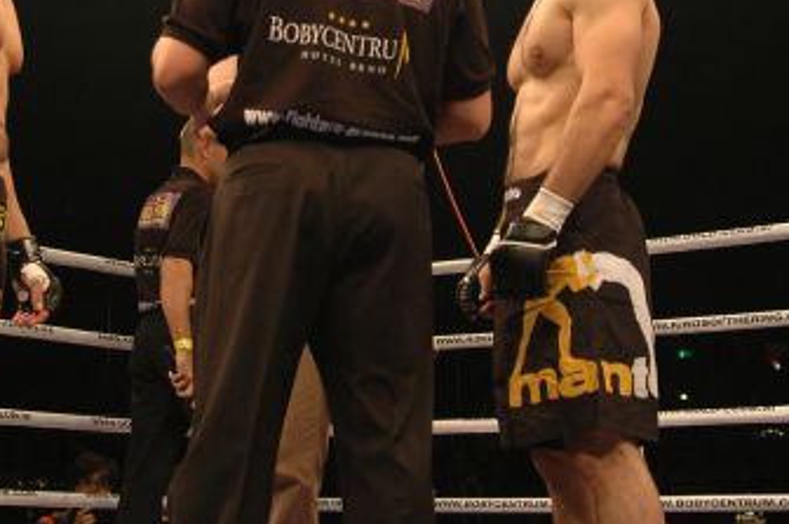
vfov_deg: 17.0
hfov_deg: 25.7
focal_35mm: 79
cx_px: 329
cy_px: 68
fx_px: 1729
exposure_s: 1/500
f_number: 2.8
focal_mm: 28
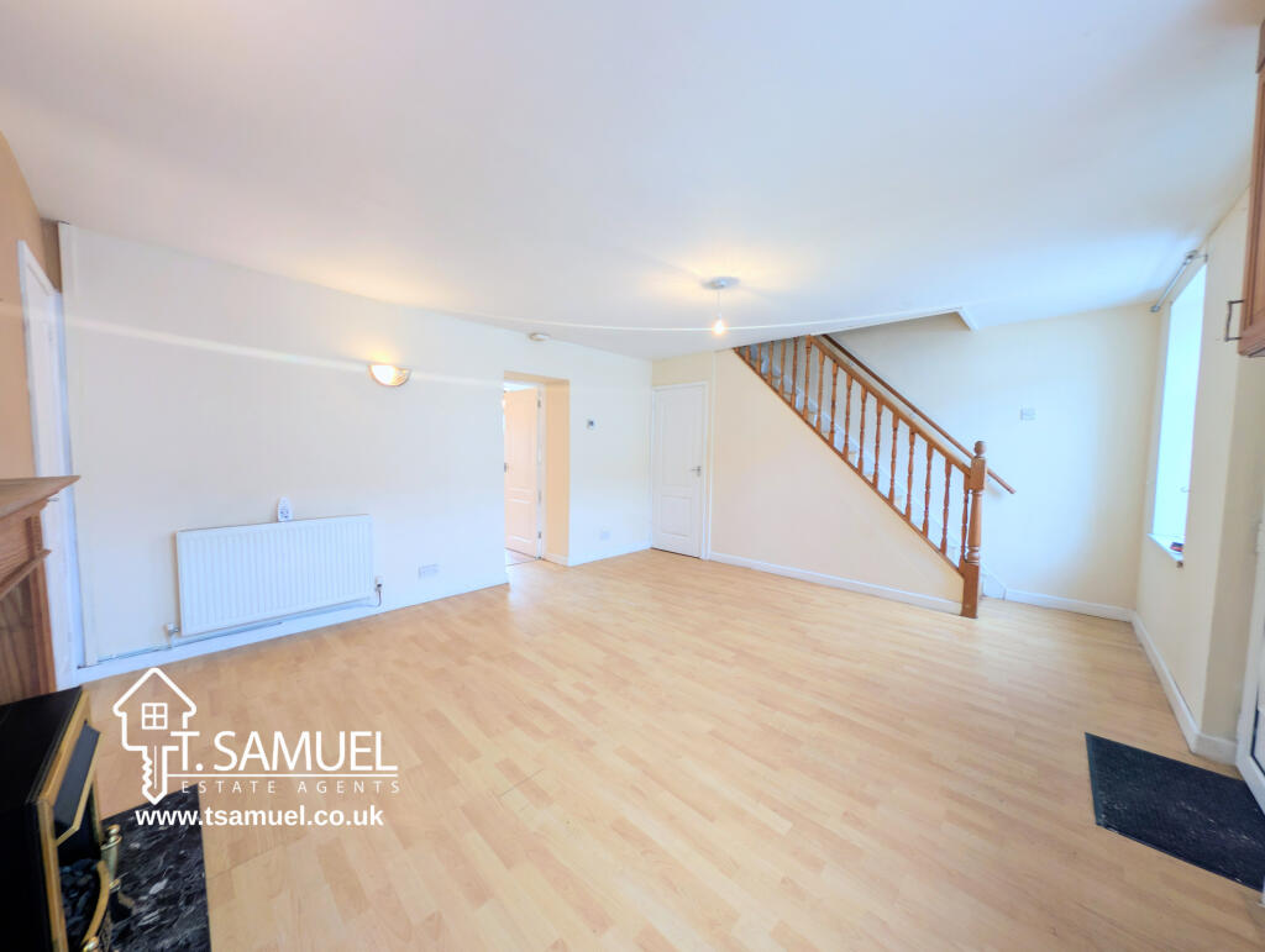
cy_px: 476
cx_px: 632
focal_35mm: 12
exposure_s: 1/16.7
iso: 47
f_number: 1.95
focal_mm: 2.23
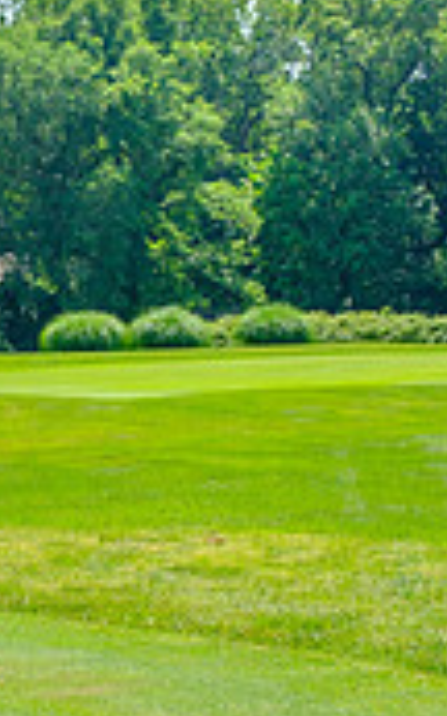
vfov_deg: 14.6
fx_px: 2790
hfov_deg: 9.1
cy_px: 344
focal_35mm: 143
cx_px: -37
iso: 200
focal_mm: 35.8
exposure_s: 1/320
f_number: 5.6
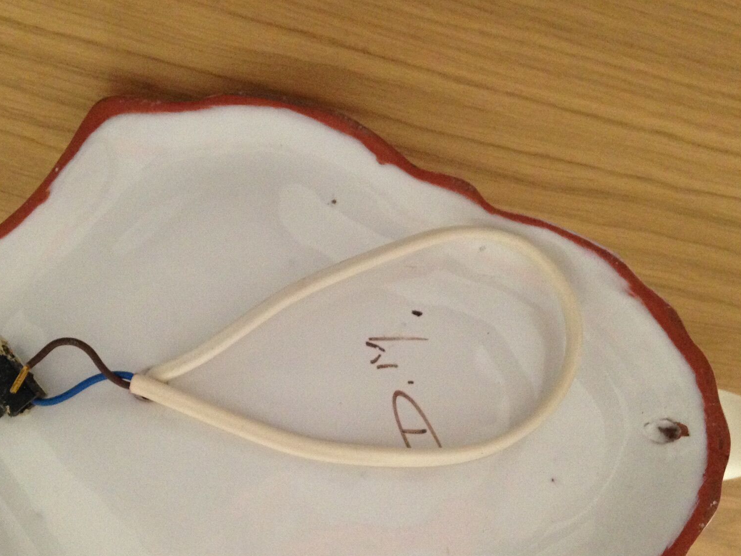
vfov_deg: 32.0
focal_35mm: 45
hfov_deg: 41.9
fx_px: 963
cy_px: 348
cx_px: 297
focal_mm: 4.12
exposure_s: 1/20
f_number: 2.4
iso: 320
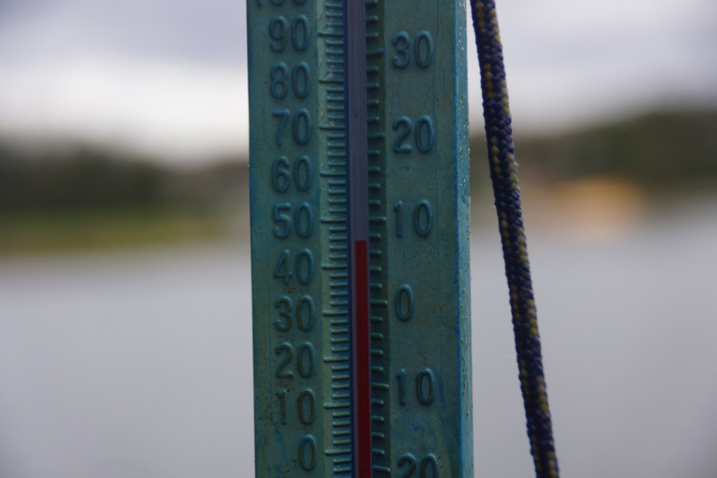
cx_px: 358
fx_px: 2240
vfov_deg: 12.2
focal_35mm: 112
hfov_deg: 18.2
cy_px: 239
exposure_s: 1/125
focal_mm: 75
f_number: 5
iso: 125
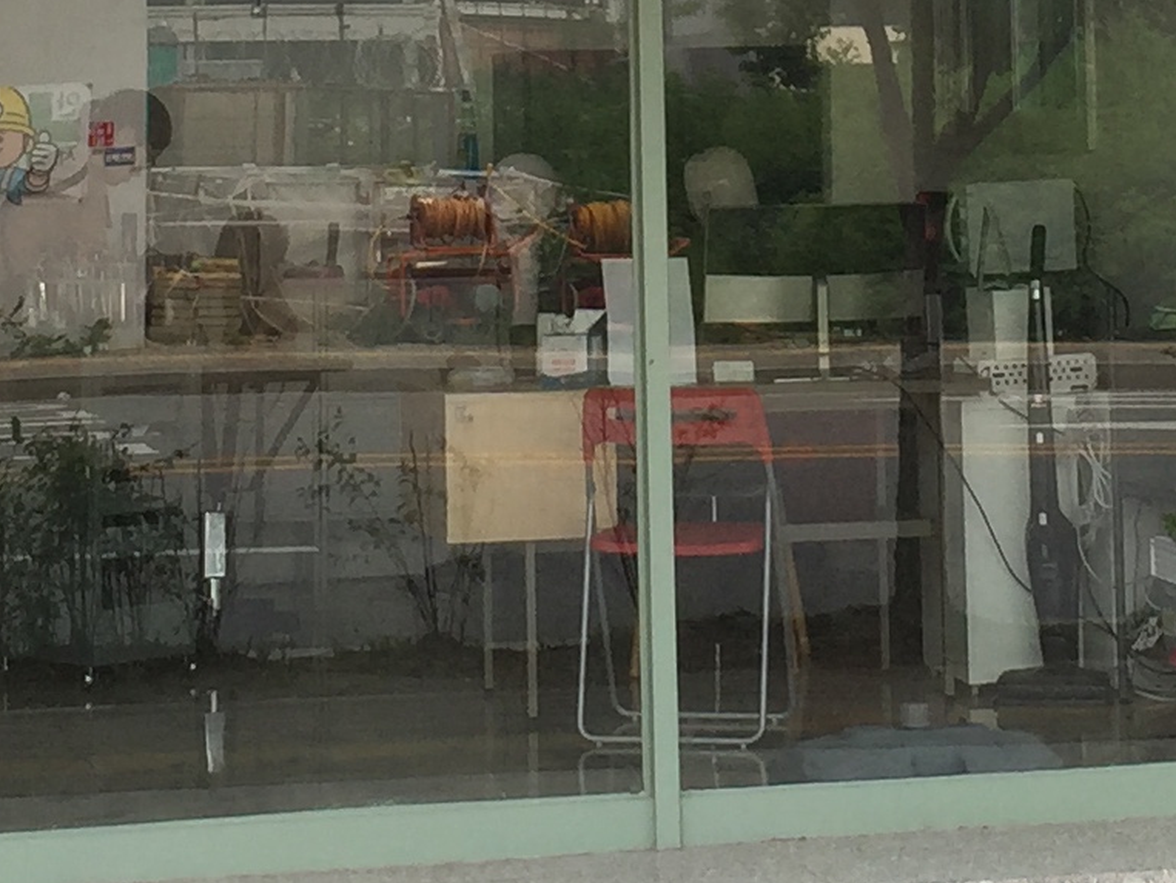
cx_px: 652
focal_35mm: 124
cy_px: -97
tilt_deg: +5.0
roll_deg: -0.2
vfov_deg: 11.8
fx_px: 4215
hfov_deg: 15.9
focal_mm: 4.15
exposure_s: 1/353
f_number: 2.2
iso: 32
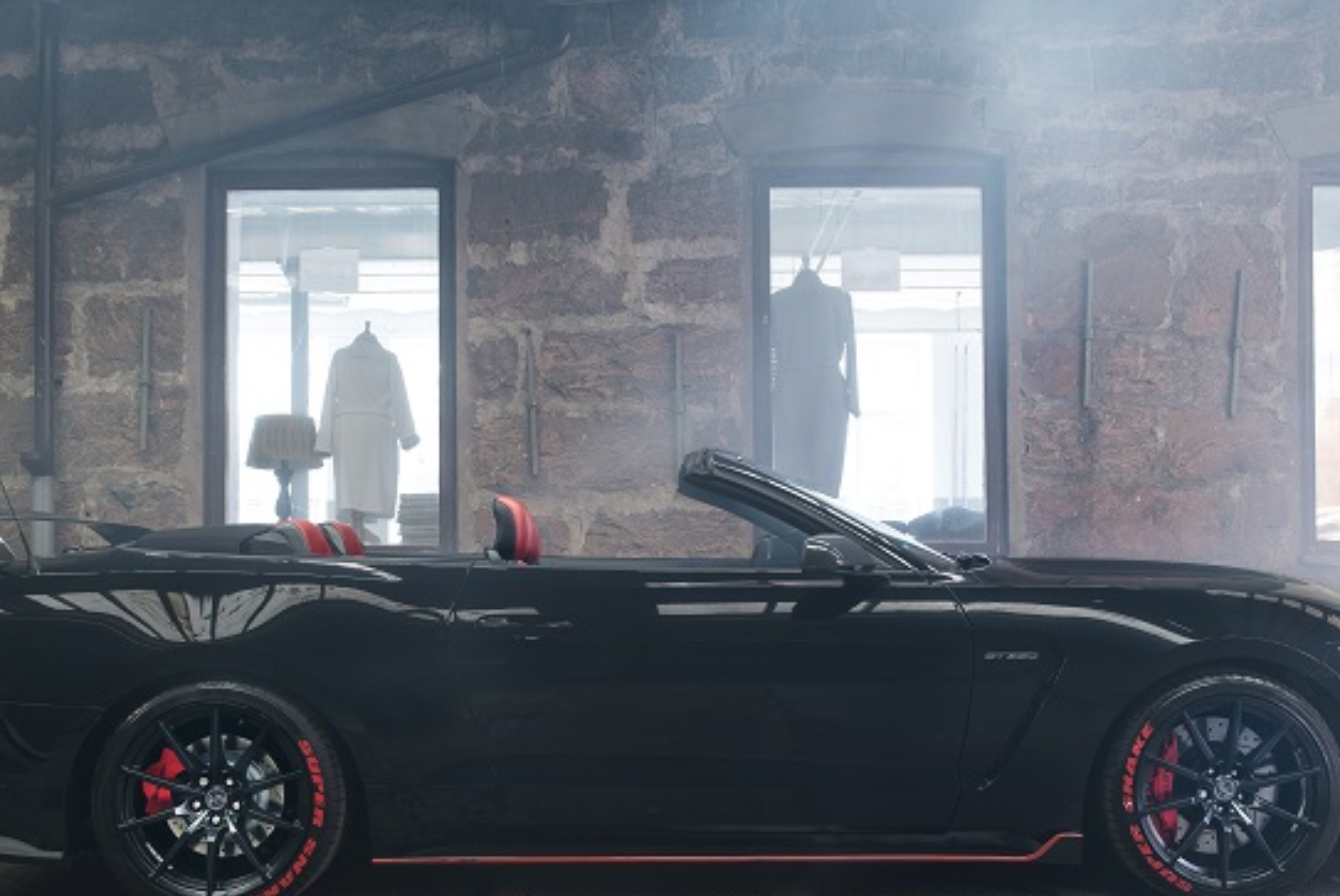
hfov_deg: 46.4
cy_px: 528
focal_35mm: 42
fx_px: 1565
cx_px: 689
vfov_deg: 31.9
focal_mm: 31
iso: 50
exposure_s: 4
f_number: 8
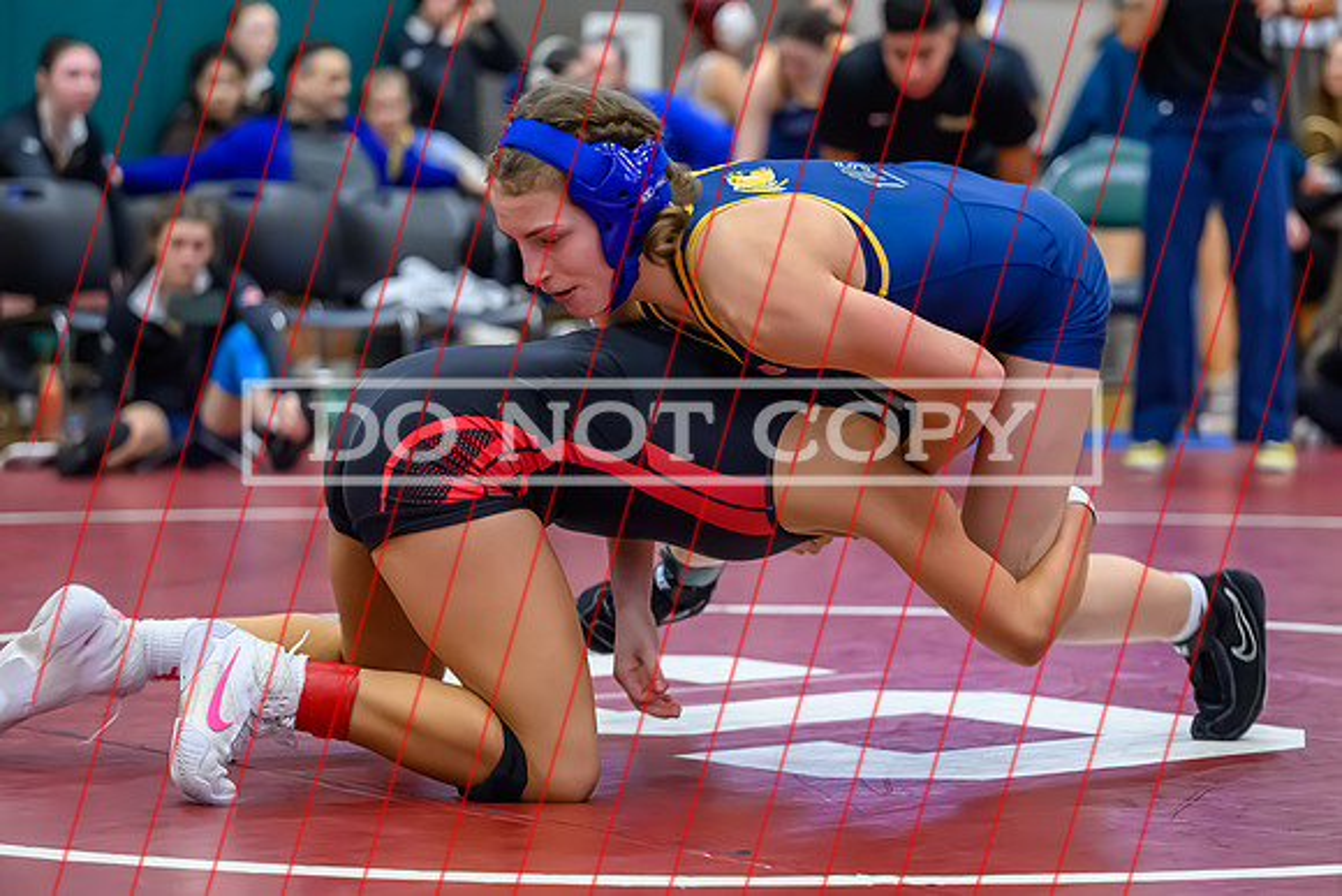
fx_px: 4411
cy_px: 385
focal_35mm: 118
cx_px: 782
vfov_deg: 11.6
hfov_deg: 17.3
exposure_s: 1/500
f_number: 2.8
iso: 10000
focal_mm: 91
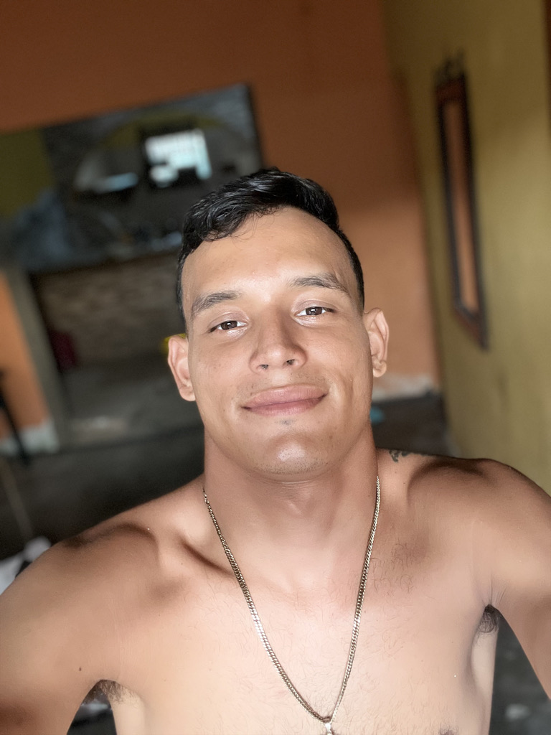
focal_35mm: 30
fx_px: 637
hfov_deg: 46.8
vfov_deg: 60.0
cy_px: 368
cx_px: 276
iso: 400
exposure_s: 1/41
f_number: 2.2
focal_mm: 2.71
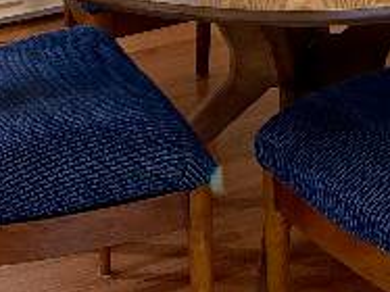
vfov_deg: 11.3
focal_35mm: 118
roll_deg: +0.5
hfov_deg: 16.6
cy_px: -306
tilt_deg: -9.7
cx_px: 279
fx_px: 1329
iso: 320
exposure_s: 1/60
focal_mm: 5.96
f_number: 1.6
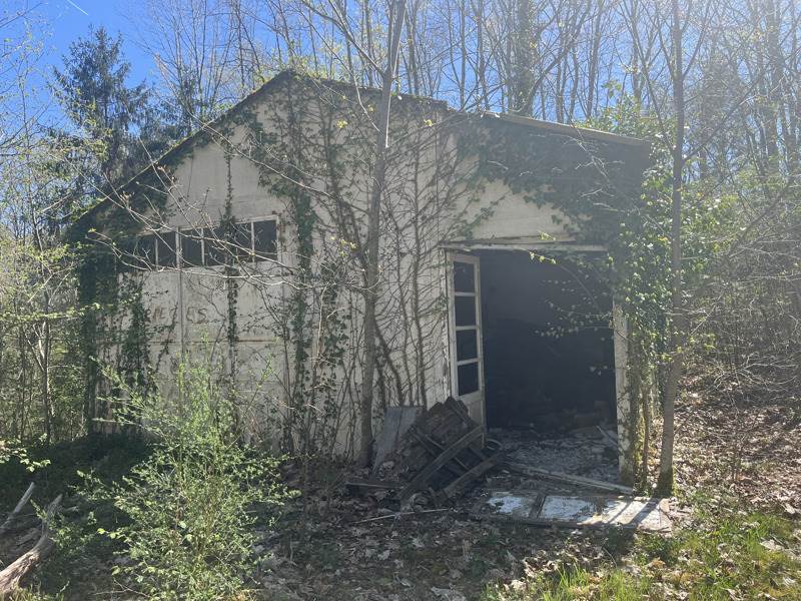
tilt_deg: +2.6
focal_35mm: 26
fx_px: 602
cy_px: 300
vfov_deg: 53.1
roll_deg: +2.5
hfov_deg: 67.3
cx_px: 400
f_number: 1.6
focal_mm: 5.1
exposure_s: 1/1279
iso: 50
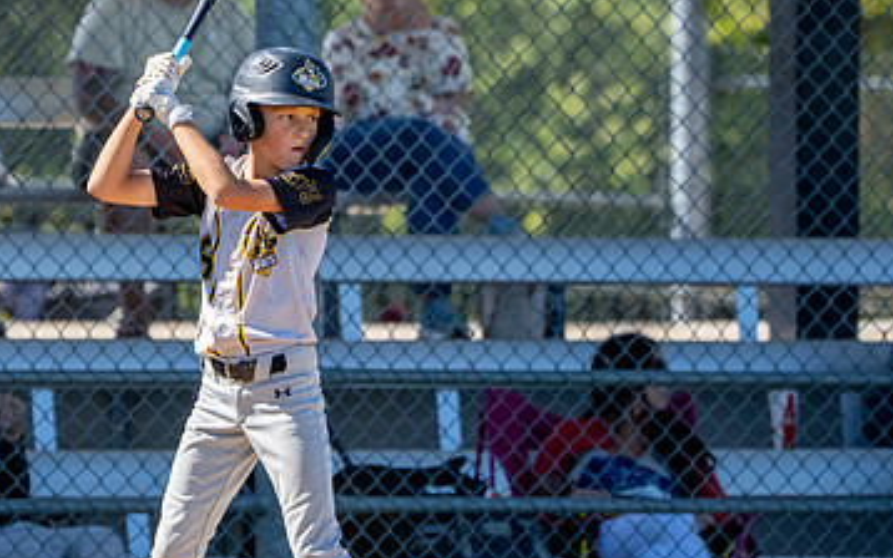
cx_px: 222
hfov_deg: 3.3
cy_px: 273
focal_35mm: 644
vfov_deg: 2.0
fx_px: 15678
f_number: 5.6
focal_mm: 268
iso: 800
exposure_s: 1/2500
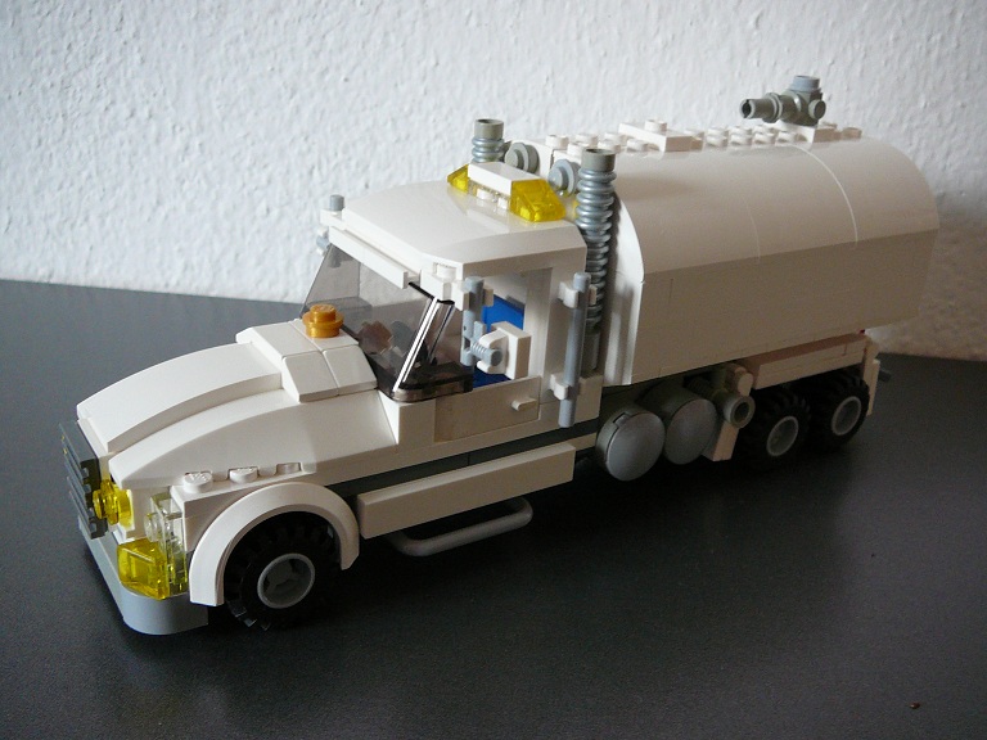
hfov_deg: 52.6
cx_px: 494
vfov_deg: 40.7
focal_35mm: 35
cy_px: 370
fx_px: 998
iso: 200
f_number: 2.8
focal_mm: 5.2
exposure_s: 1/25
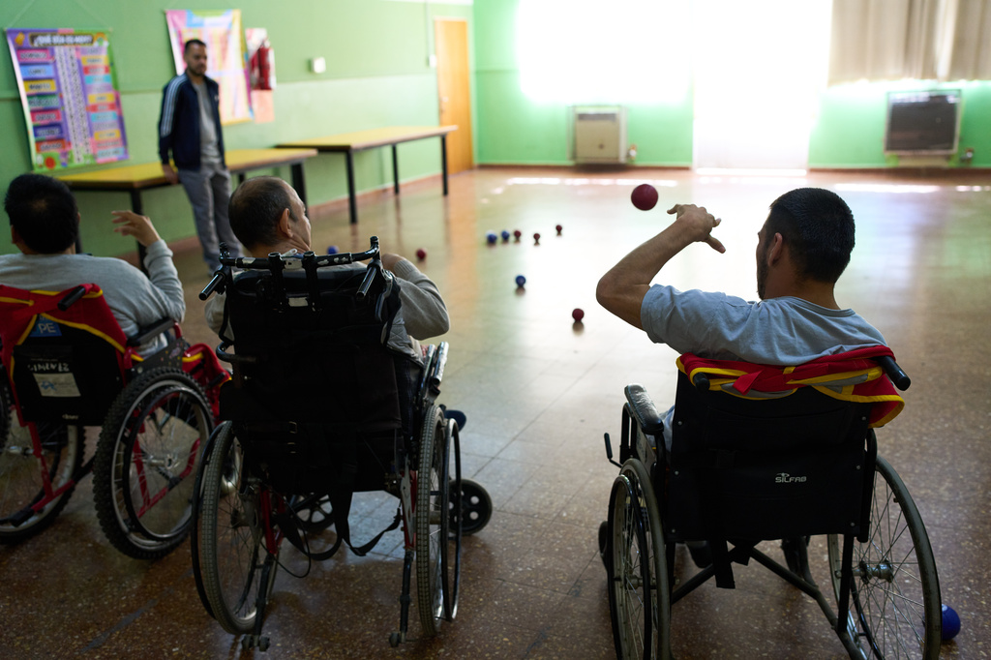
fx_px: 963
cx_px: 496
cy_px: 330
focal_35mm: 35
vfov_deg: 37.8
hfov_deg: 54.4
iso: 1000
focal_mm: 35
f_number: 2.5
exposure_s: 1/320
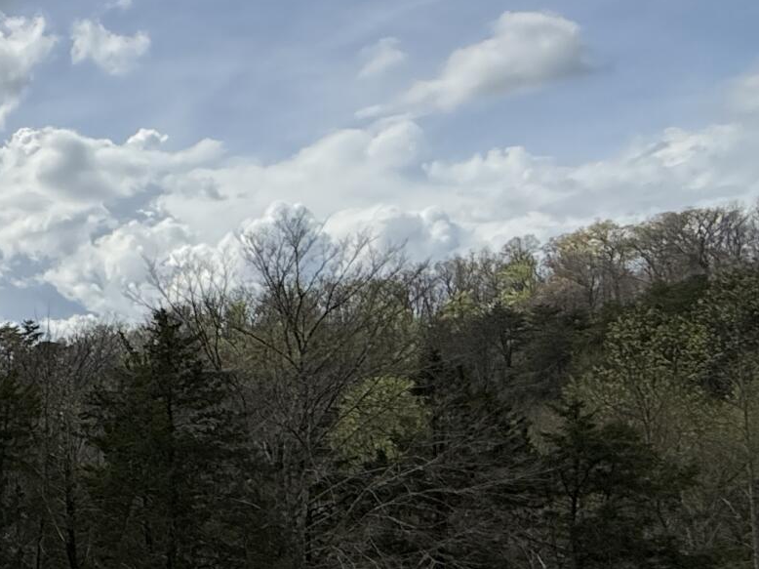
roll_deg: +2.5
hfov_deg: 24.9
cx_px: -446
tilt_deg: +0.0
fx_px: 1184
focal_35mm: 54
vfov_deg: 26.2
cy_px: 499
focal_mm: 2.22
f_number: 2.2
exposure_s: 1/4149
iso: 50
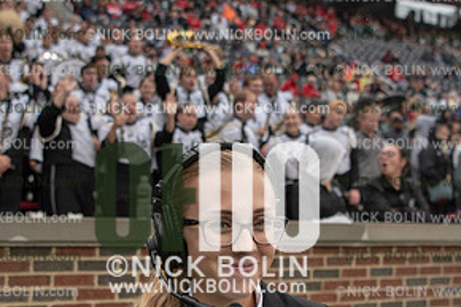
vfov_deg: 27.8
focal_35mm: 48
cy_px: 219
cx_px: 207
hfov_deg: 41.1
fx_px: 614
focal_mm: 24
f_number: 2.8
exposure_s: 1/4000
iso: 1000
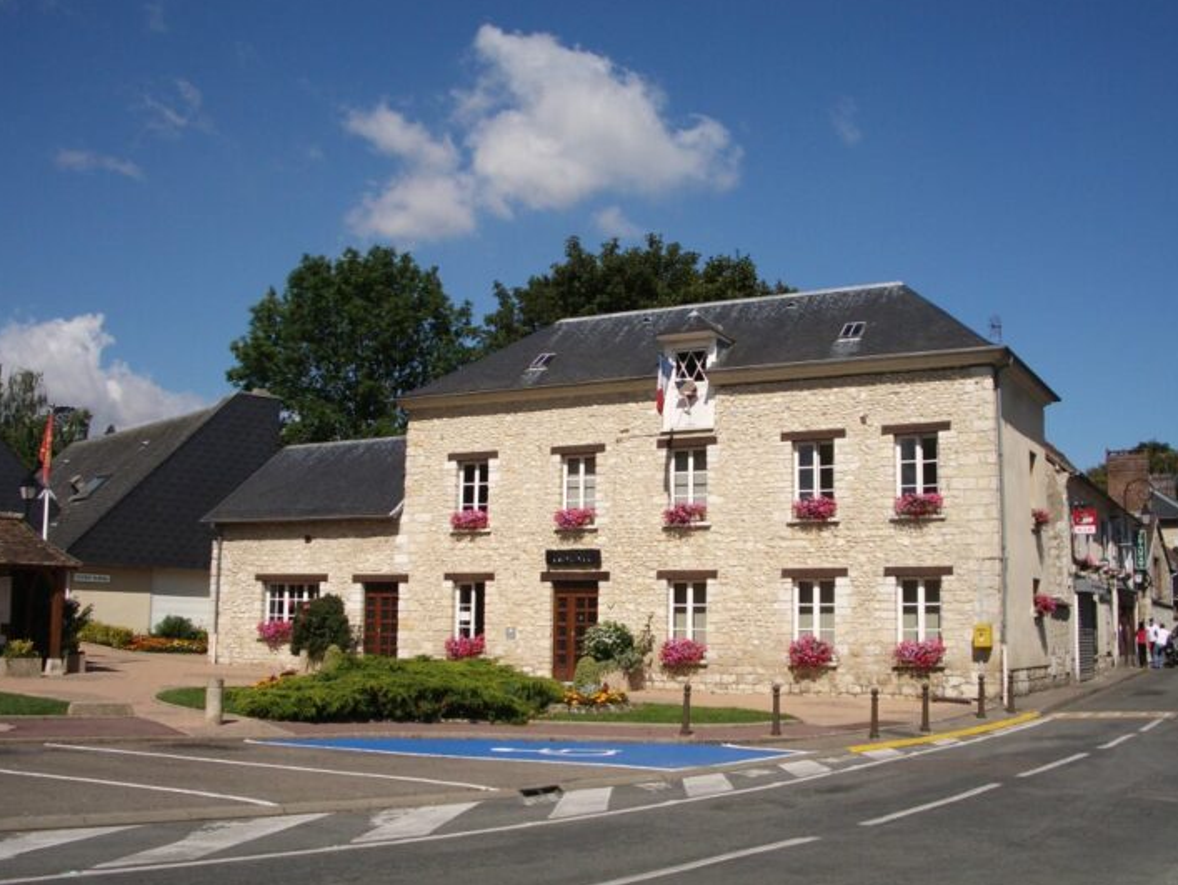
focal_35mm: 38
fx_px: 1294
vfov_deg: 37.8
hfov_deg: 48.9
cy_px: 442
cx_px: 603
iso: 80
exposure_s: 1/800
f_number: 4.3
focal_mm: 5.8
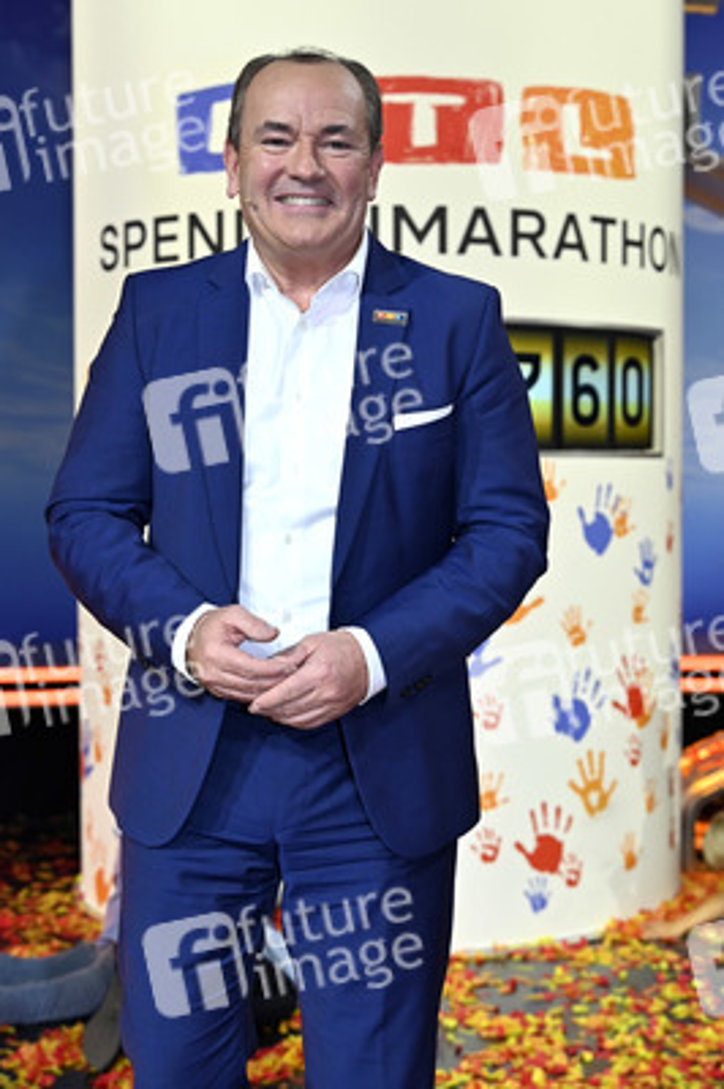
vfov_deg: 43.6
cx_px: 362
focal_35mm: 45
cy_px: 544
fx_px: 1360
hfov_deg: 29.8
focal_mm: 45
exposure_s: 1/200
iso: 1000
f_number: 4
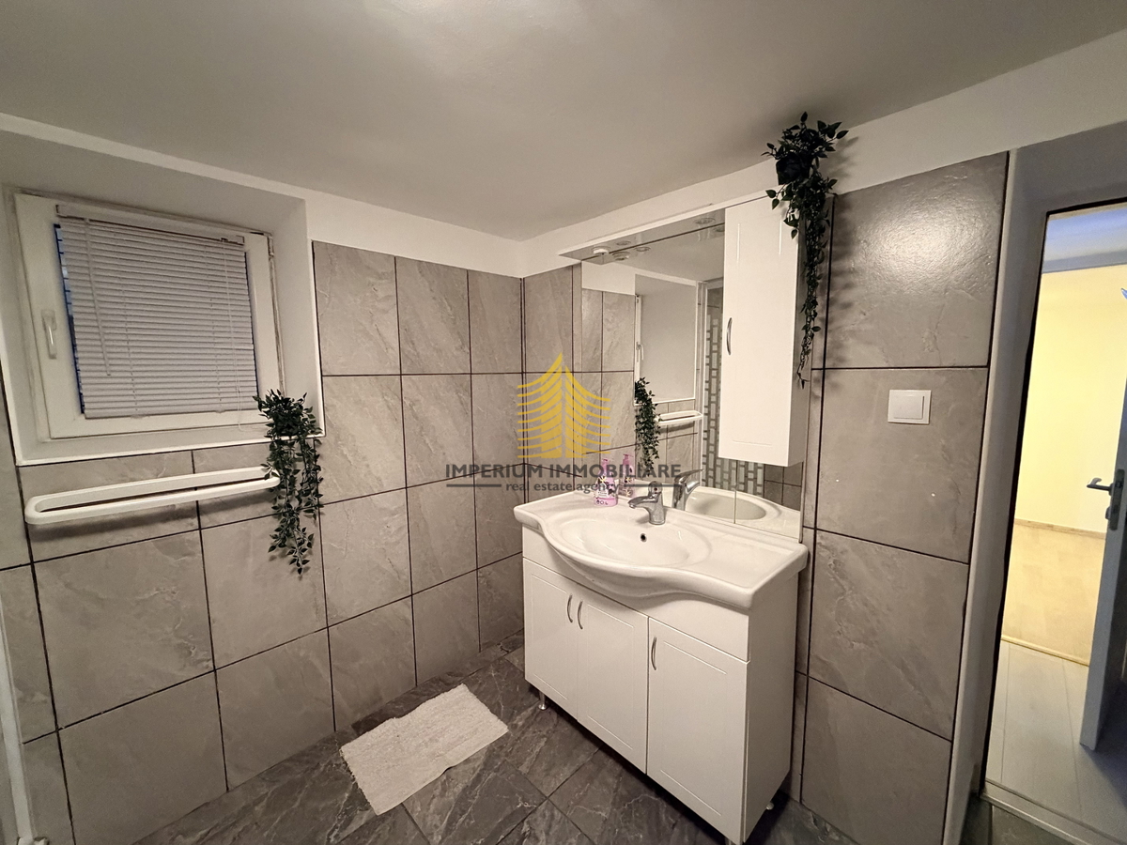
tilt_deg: -6.7
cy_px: 422
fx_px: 456
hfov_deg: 102.1
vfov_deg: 85.7
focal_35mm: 14
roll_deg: +0.7
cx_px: 564
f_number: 2.2
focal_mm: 2.22
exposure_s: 1/50
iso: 800
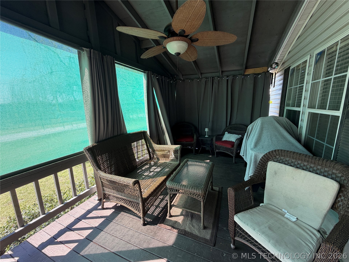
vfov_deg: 85.7
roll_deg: +1.0
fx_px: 141
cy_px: 131
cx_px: 174
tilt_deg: -11.1
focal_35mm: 14
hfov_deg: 102.1
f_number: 2.2
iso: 40
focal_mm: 2.22
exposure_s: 1/135
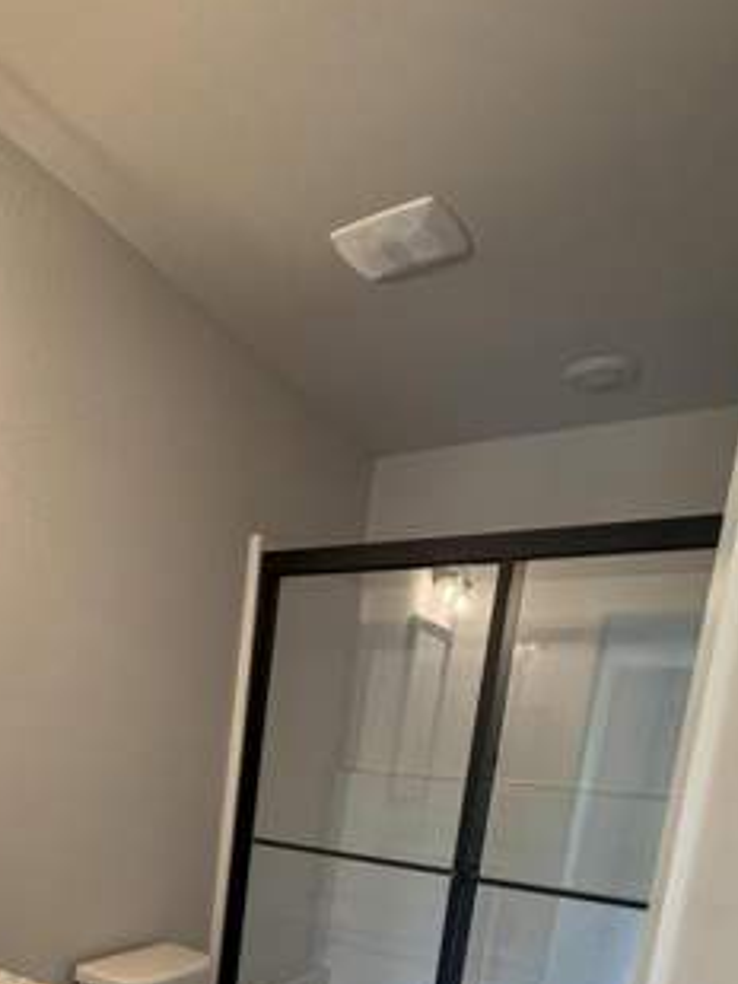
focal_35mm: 29
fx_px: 824
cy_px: 879
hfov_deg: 44.7
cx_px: 102
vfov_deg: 54.1
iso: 200
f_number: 2.2
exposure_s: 1/60
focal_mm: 2.22
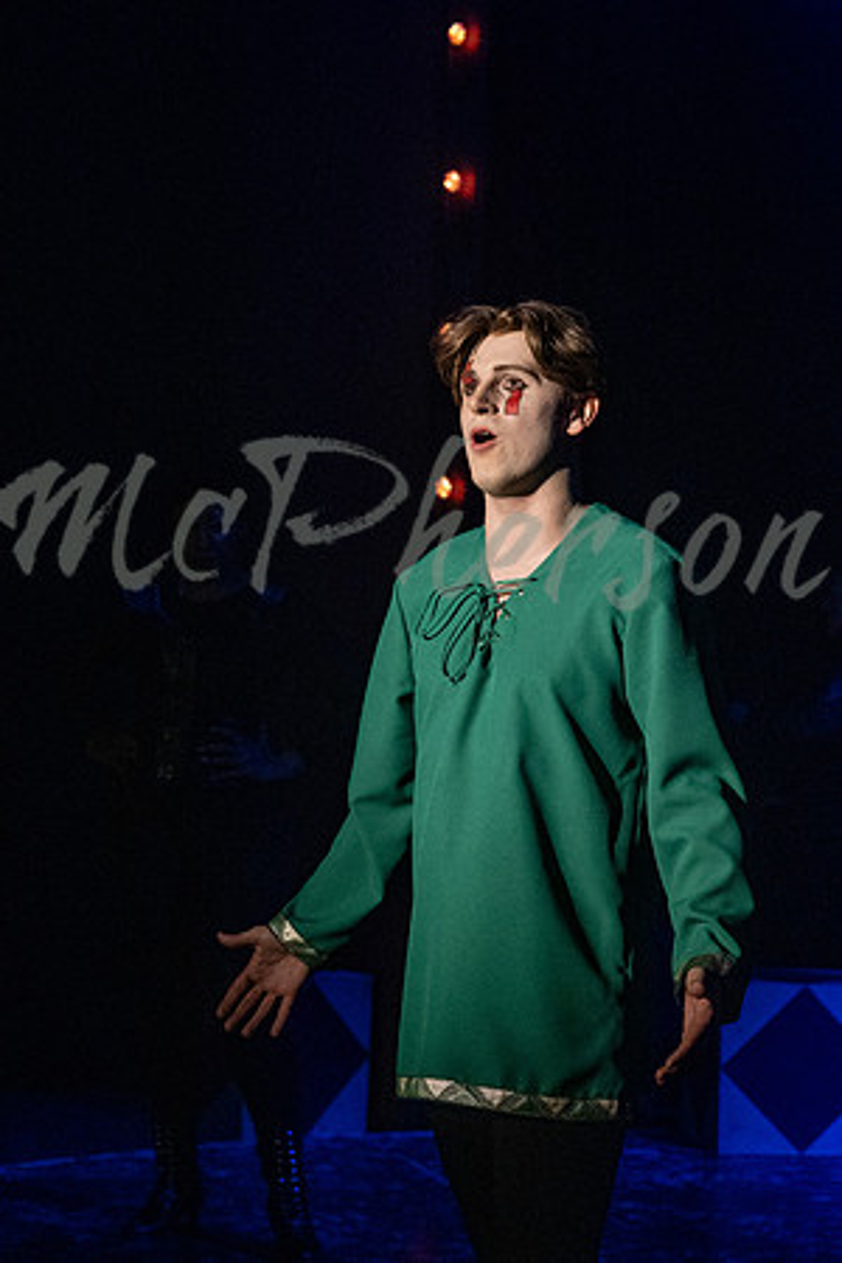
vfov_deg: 24.2
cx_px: 421
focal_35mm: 84
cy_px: 632
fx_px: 2947
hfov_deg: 16.3
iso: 4000
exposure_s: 1/250
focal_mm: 56
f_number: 4
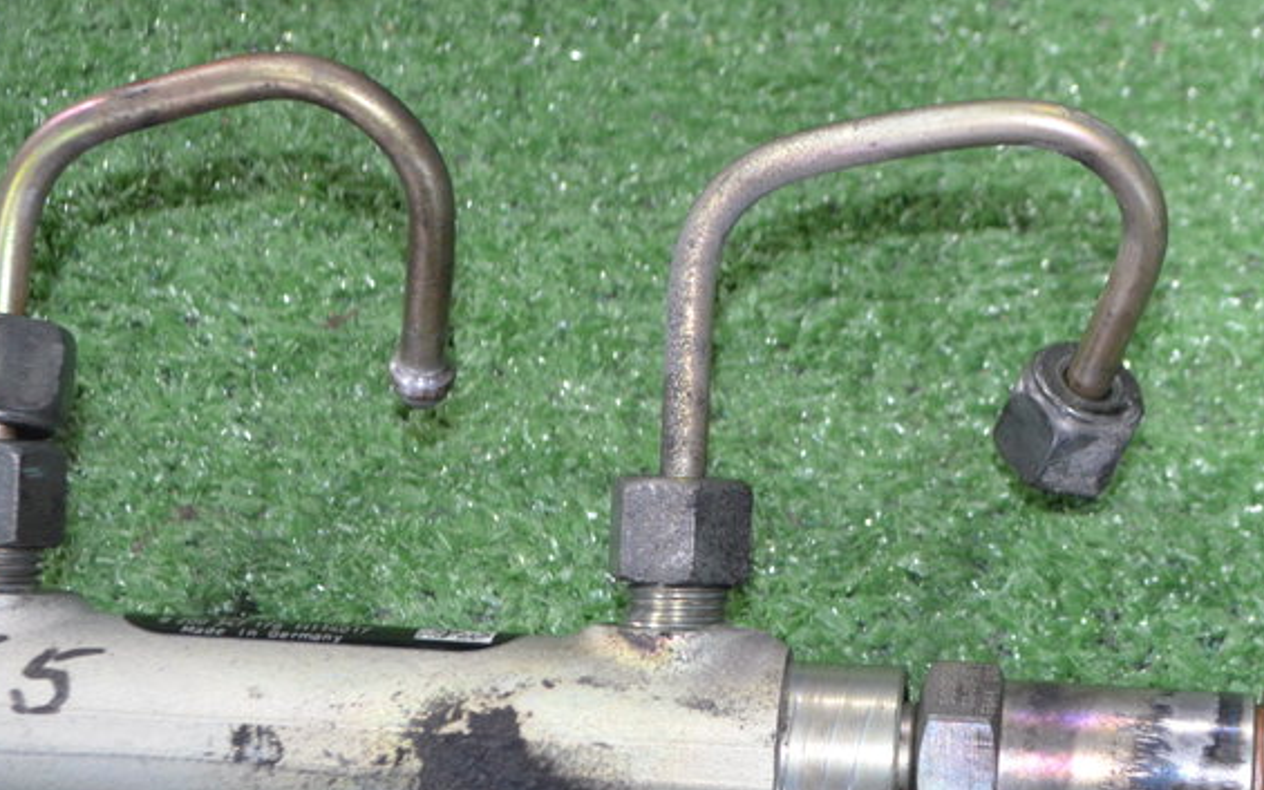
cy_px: 662
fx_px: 3617
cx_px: 1045
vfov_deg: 12.4
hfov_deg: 19.6
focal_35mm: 105
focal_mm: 38
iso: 2200
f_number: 5
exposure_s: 1/60
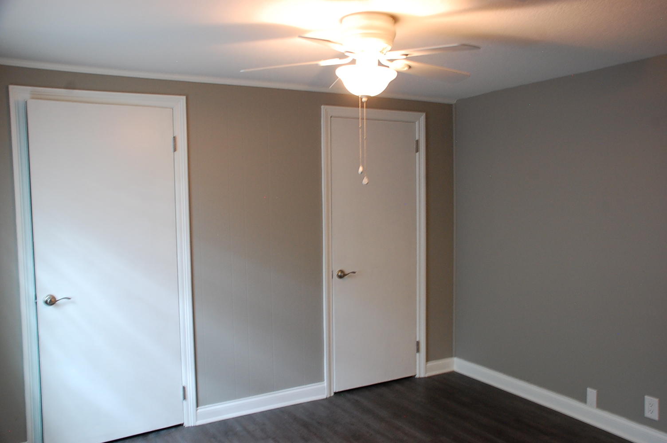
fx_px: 555
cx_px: 334
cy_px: 222
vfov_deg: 43.5
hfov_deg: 62.0
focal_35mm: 30
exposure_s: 1/5
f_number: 5
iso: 800
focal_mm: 20
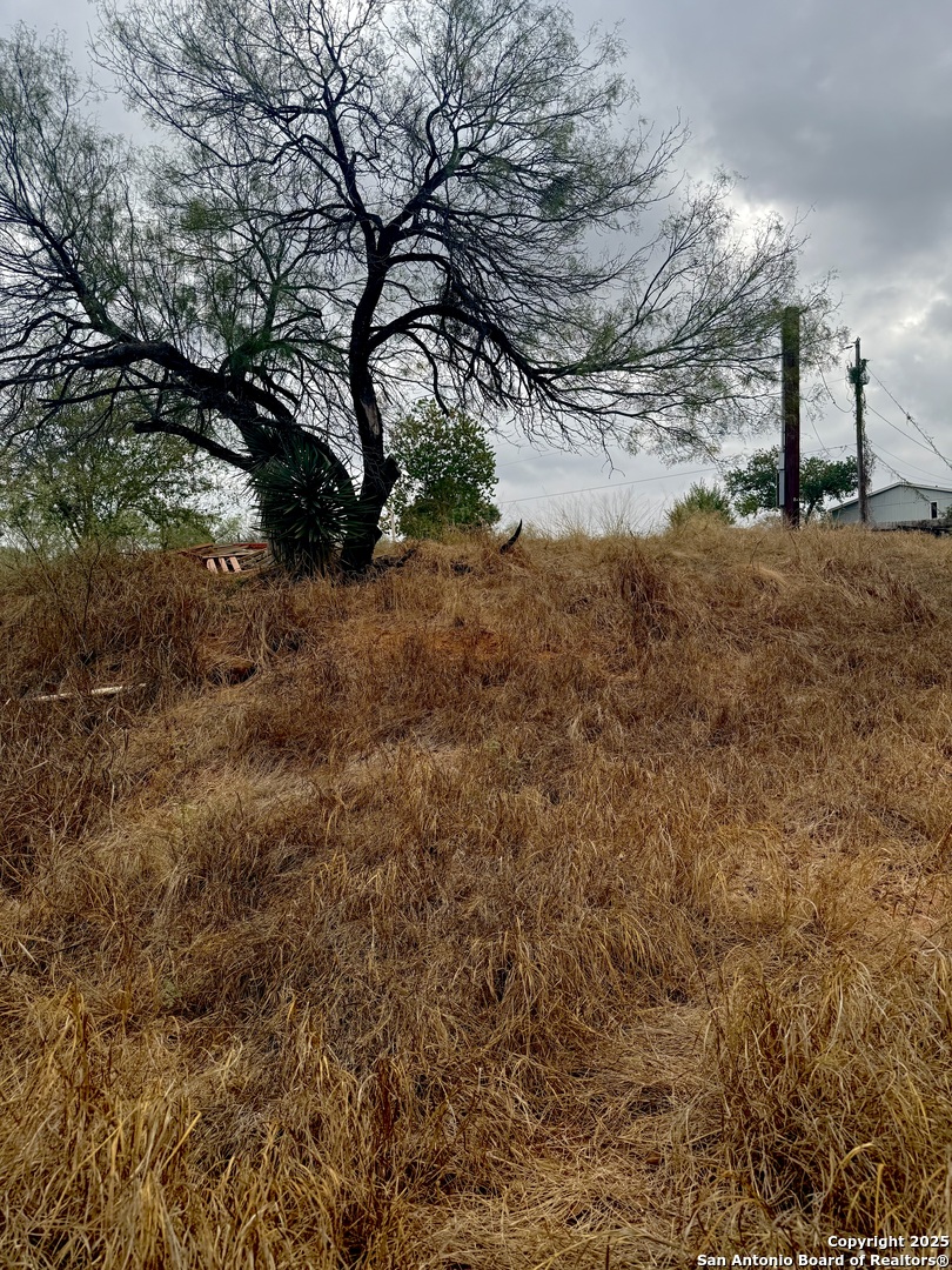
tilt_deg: -0.9
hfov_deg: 56.8
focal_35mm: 24
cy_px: 635
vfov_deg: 71.6
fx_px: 880
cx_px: 476
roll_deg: +1.9
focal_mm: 6.76
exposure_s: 1/2611
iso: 80
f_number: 1.78
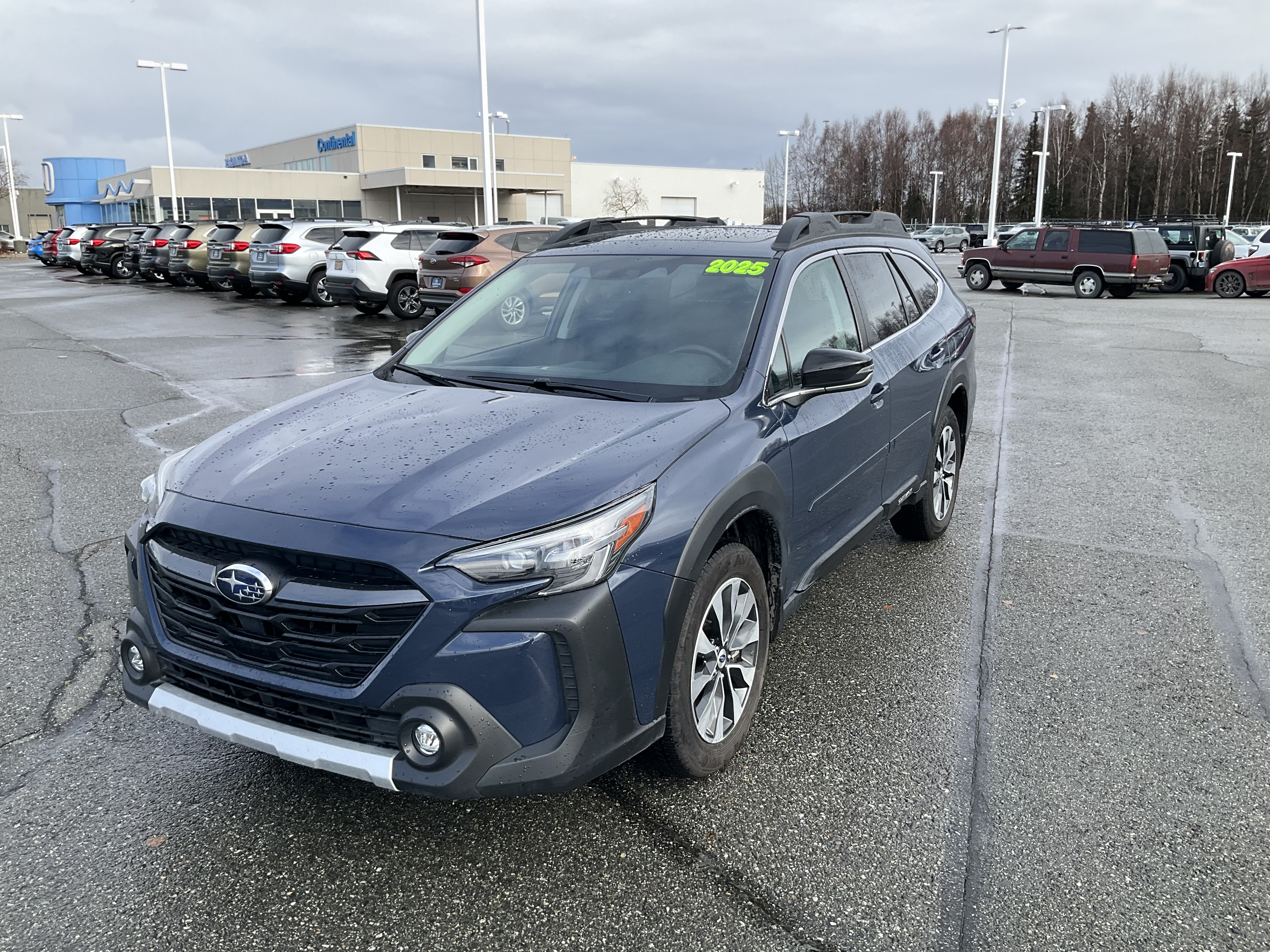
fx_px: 1064
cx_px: 635
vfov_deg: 48.2
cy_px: 476
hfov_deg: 61.7
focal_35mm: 29
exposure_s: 1/509
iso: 25
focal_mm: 3
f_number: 1.8
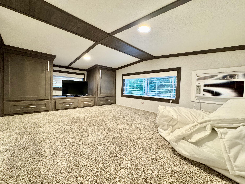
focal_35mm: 14
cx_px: 122
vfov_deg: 85.7
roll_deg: -2.2
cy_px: 92
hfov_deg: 102.1
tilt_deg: -3.1
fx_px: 99
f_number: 2.2
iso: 200
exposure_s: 1/60
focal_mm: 2.22
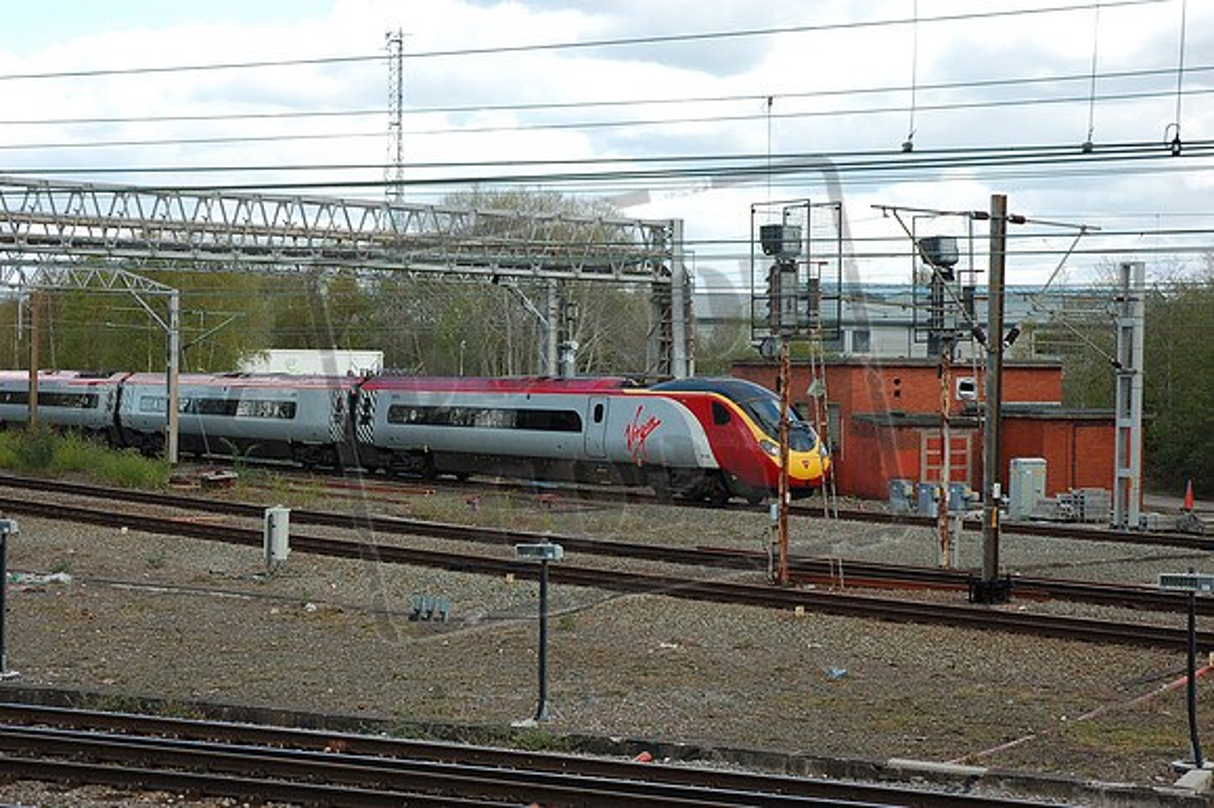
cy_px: 404
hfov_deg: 30.5
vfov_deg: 20.6
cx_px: 607
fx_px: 2224
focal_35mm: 66
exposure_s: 1/200
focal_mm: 44
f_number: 7.1
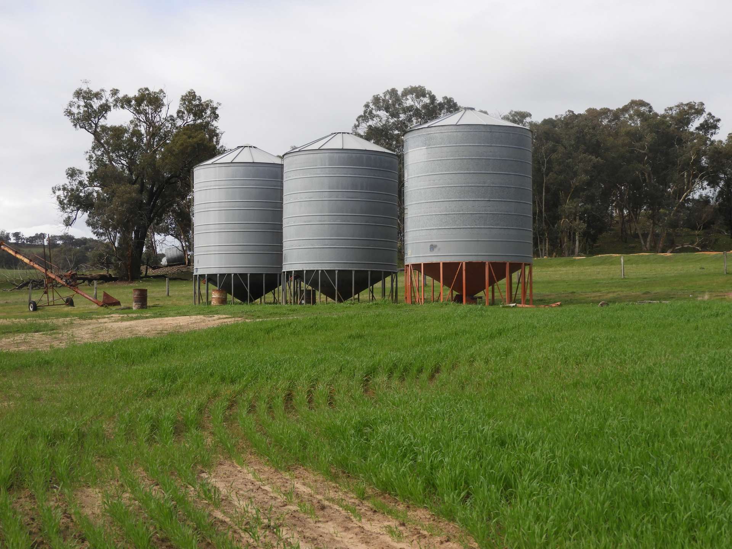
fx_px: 1269
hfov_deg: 32.2
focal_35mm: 60
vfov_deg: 24.4
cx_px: 366
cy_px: 274
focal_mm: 10.7
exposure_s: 1/640
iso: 100
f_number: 4.2
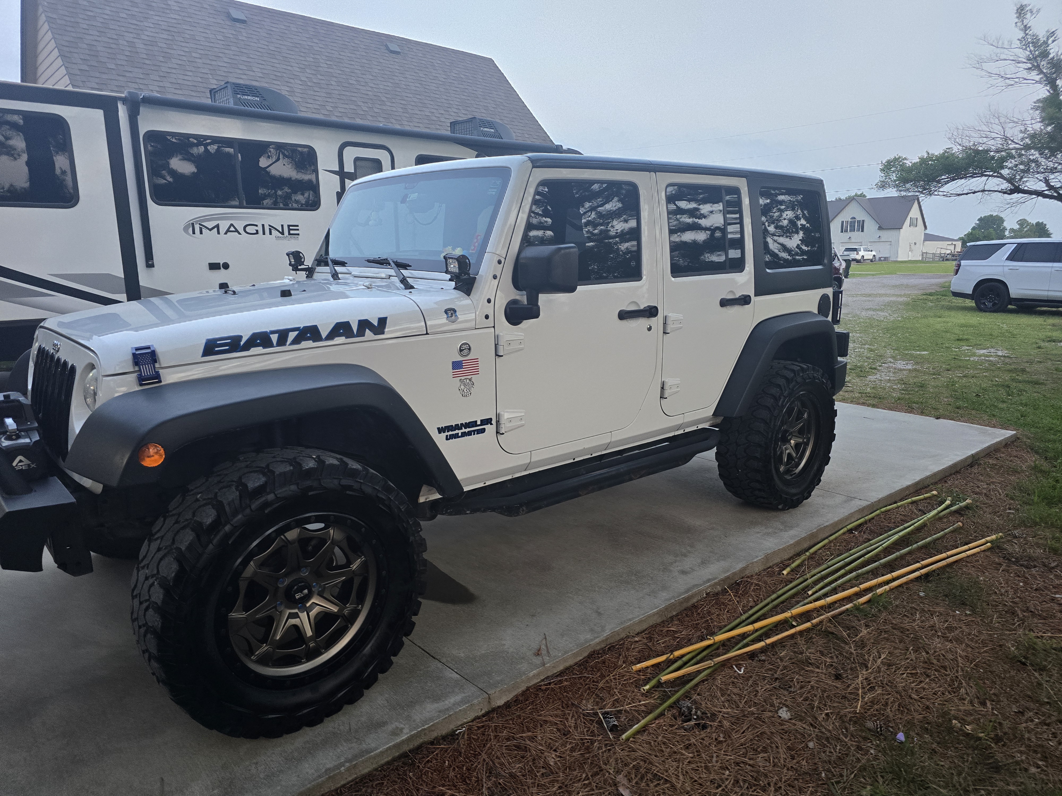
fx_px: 706
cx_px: 531
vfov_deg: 58.9
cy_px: 398
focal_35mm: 23
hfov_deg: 73.9
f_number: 1.7
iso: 250
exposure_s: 1/120
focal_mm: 6.3
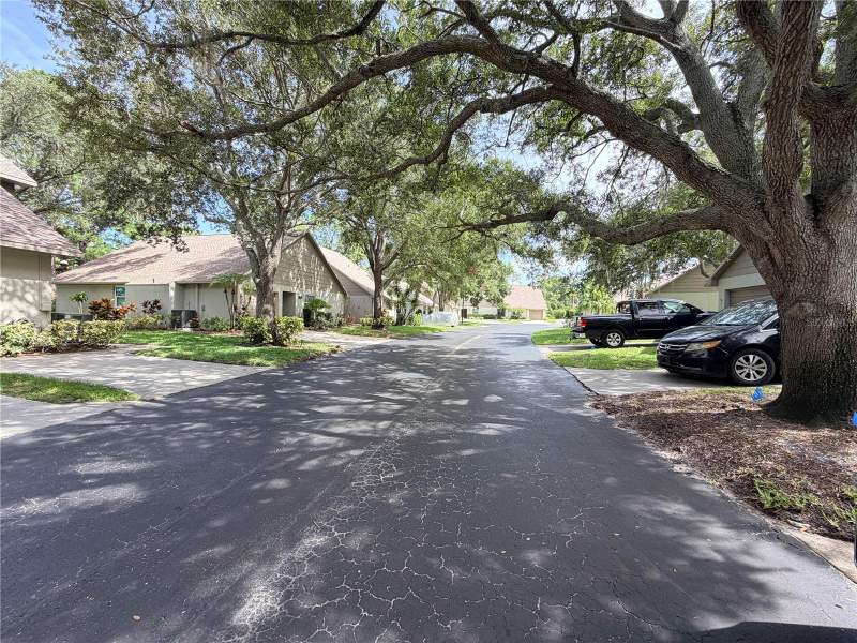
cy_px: 322
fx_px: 347
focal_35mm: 14
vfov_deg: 85.7
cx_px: 428
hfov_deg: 102.1
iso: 50
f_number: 2.2
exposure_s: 1/338
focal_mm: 2.22
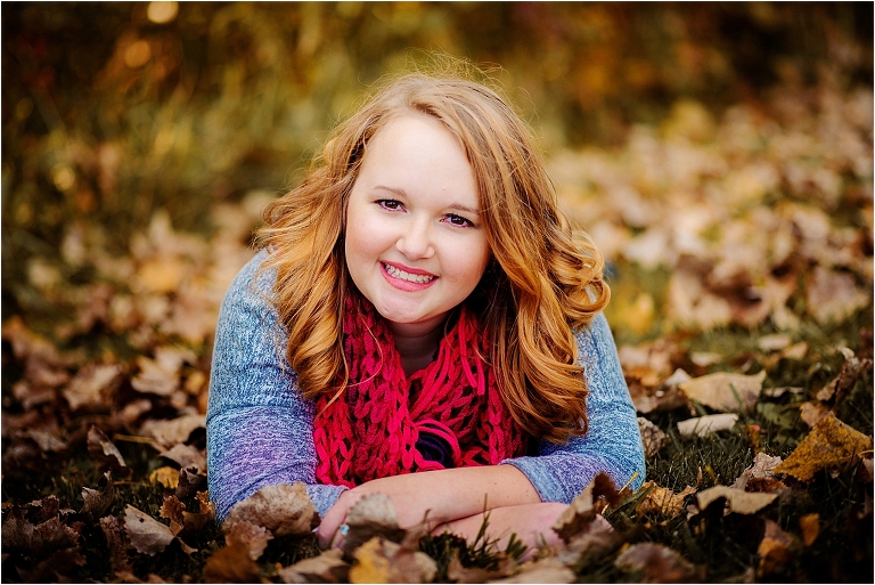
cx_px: 438
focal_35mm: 85
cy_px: 292
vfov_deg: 16.1
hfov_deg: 23.9
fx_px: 2067
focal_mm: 85
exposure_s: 1/800
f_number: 1.8
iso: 200
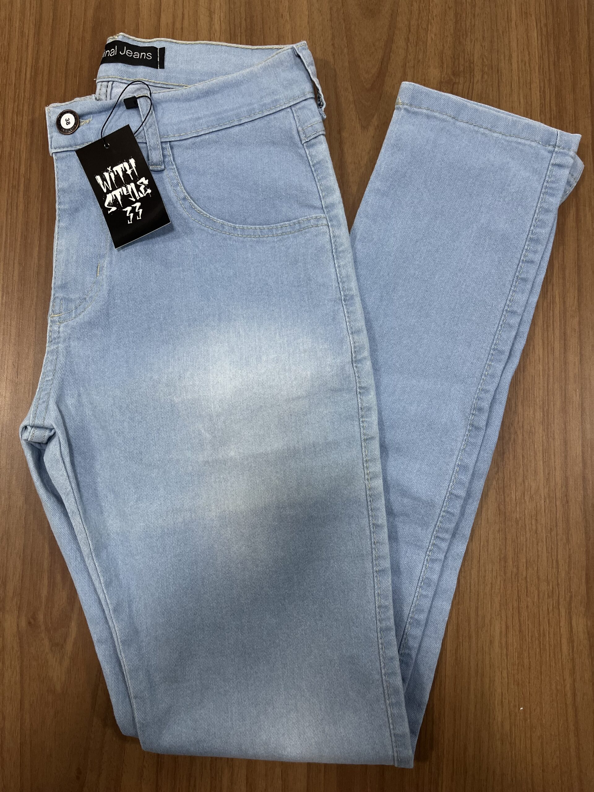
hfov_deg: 53.1
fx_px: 595
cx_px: 297
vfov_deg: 67.3
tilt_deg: -85.5
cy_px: 396
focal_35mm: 26
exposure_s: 1/120
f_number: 1.6
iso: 125
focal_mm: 5.1
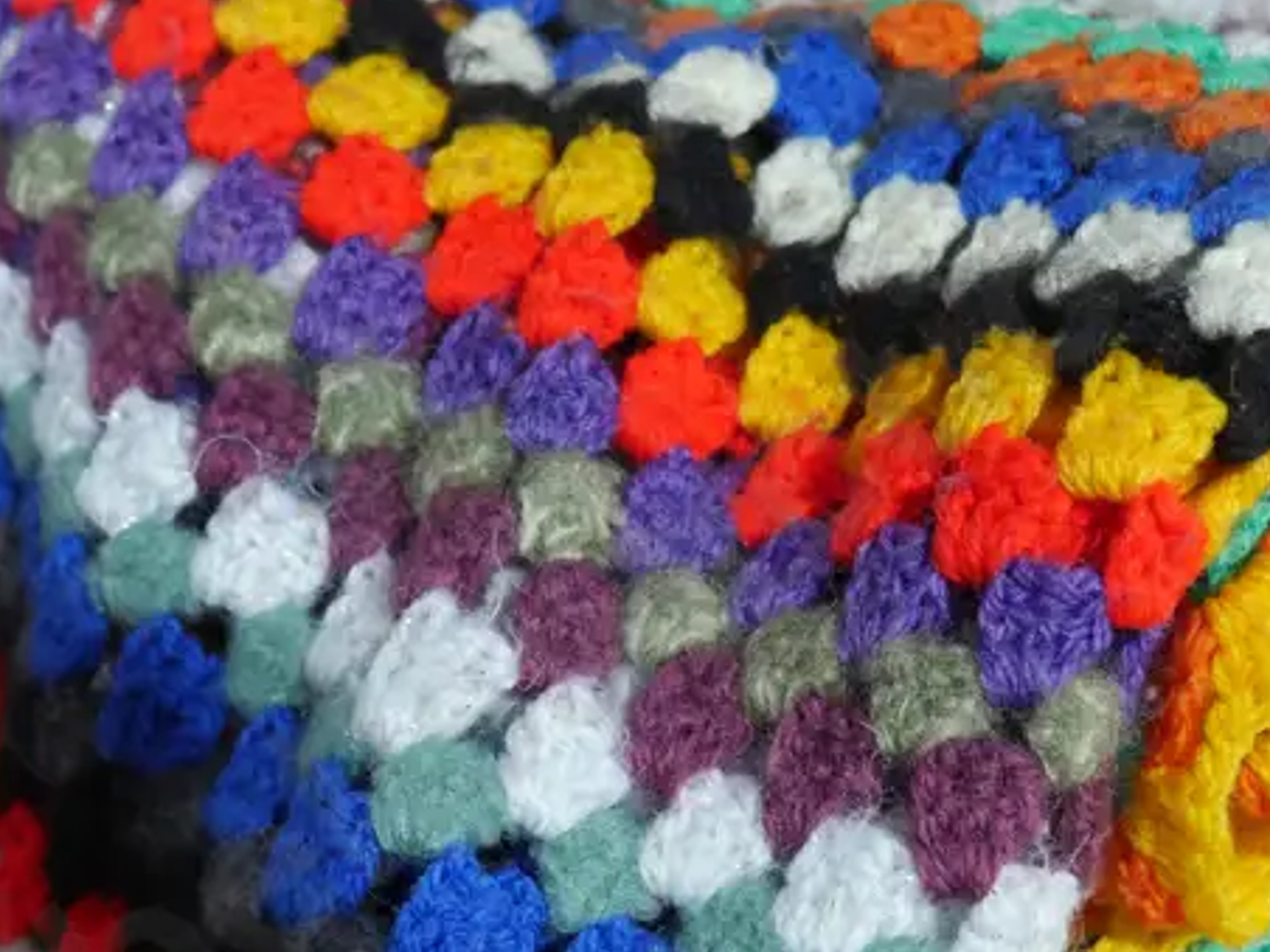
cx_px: 714
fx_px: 2495
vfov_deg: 21.6
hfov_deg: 28.5
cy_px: 552
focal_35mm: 68
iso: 1250
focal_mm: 15
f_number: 4
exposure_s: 1/60
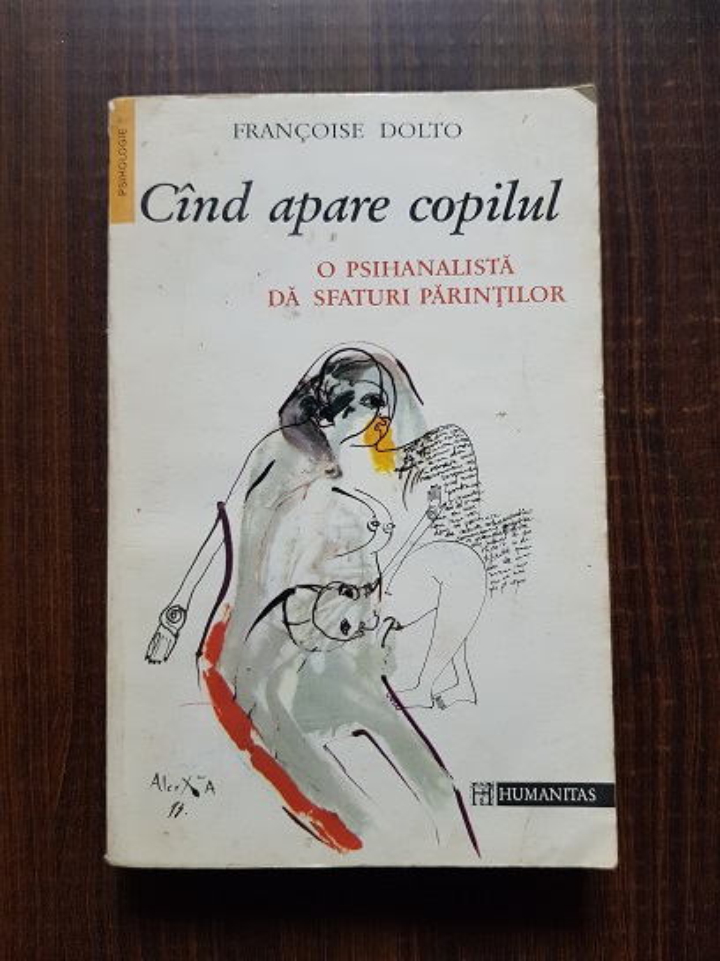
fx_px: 721
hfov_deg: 53.1
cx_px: 360
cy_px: 480
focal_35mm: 26
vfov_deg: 67.3
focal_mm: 4.3
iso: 200
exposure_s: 1/120
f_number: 1.7
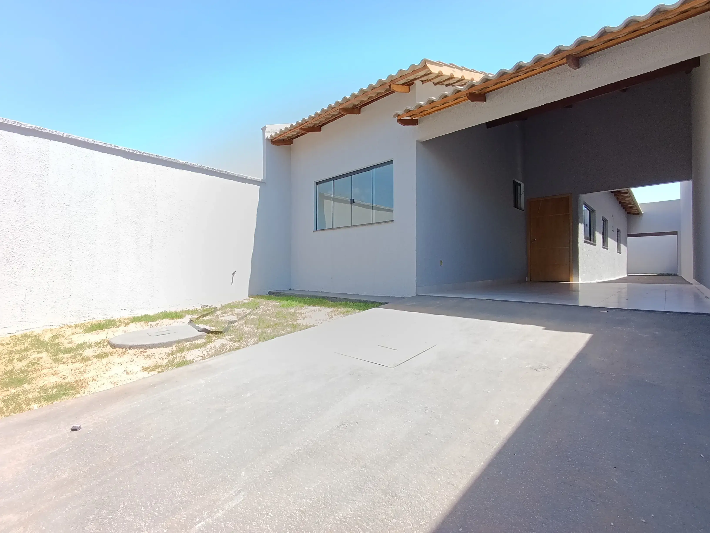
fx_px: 328
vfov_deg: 78.1
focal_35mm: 16
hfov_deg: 94.5
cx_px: 355
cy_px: 266
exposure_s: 1/125
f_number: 2.2
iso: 50
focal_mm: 1.65
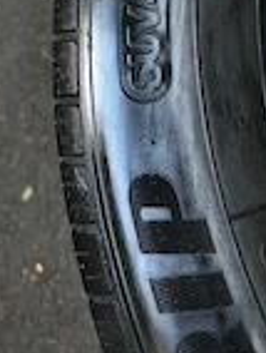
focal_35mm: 73
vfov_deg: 24.5
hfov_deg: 20.1
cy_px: -55
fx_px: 746
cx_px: 194
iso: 125
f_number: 1.6
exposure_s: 1/121
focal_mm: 5.1
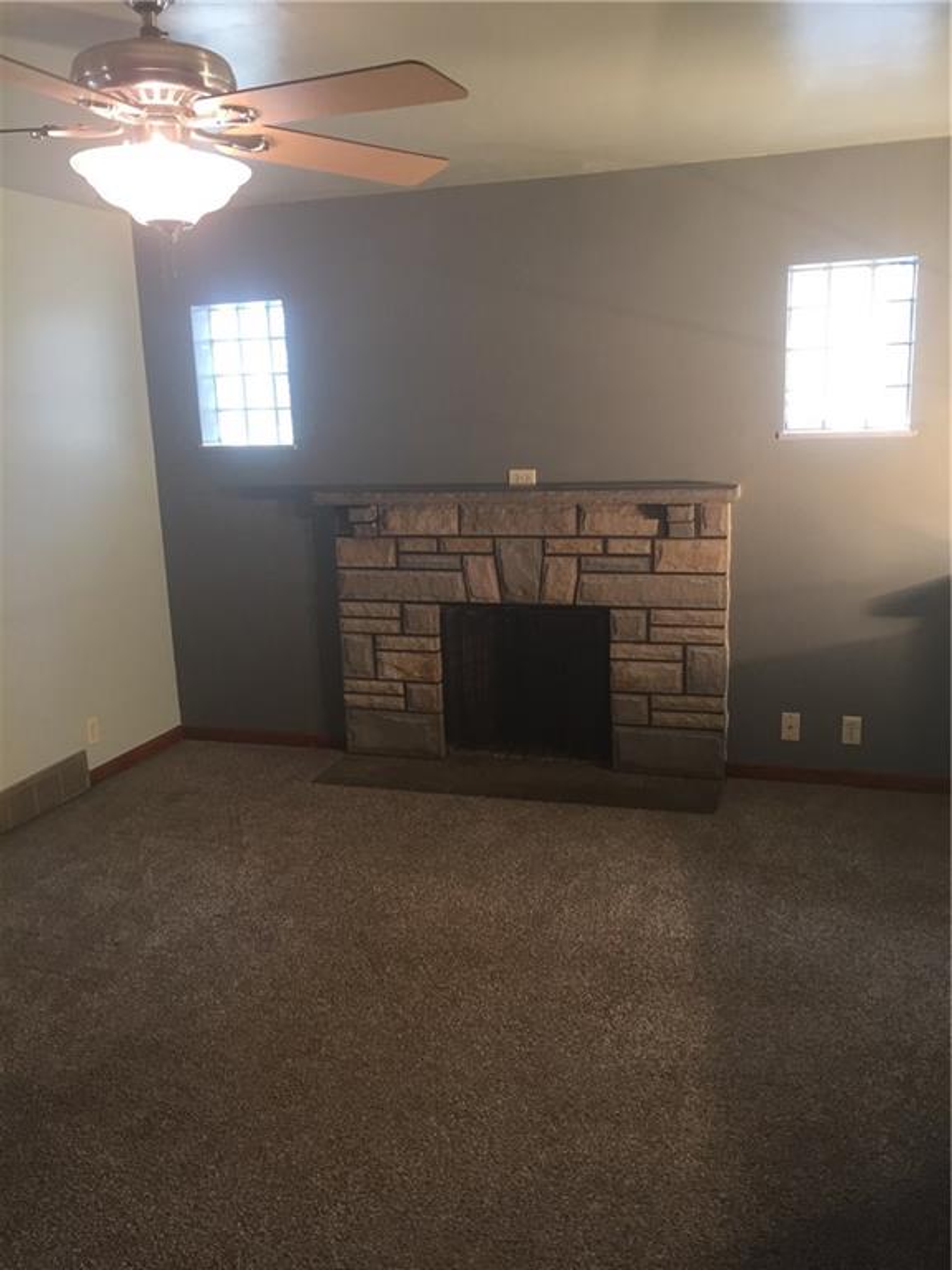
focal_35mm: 29
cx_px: 476
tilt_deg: -11.3
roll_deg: +2.7
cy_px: 635
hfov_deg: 48.2
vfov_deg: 61.7
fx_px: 1063
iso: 40
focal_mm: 4.15
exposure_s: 1/30
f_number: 2.2
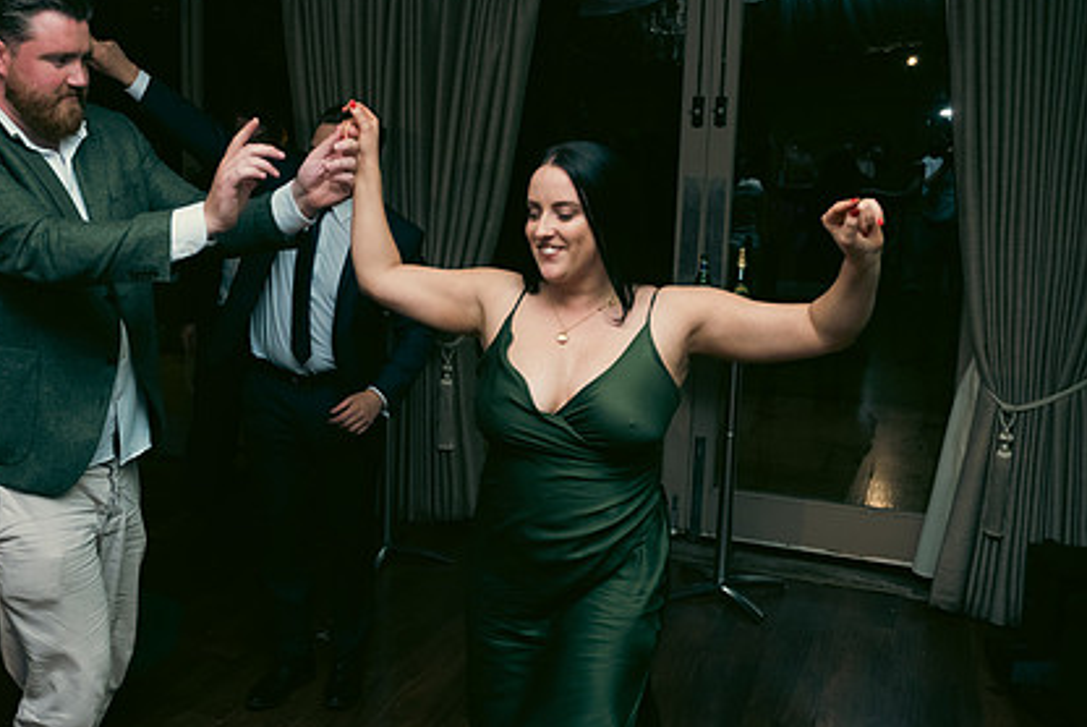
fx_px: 1178
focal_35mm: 39
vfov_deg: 34.3
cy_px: 341
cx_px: 342
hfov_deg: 48.5
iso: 800
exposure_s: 1/160
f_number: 3.5
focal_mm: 28
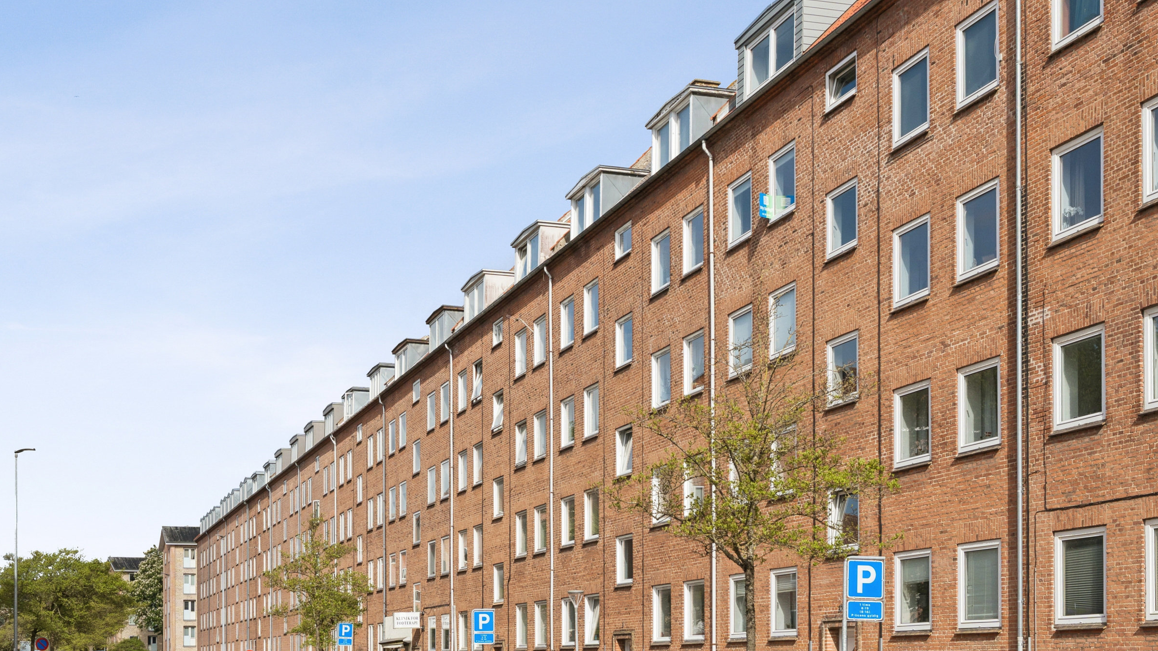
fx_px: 1412
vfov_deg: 25.9
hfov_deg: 44.2
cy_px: 370
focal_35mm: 46
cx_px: 438
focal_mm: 35
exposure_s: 1/1000
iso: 400
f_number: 10
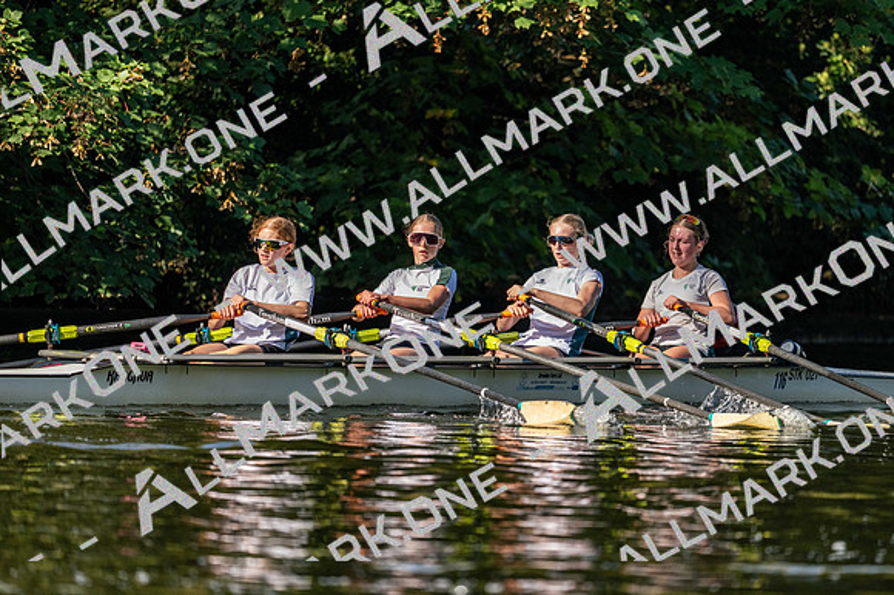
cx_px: 447
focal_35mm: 400
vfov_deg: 3.4
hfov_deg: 5.2
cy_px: 298
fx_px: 9930
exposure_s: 1/2500
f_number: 4.5
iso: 720
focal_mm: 400
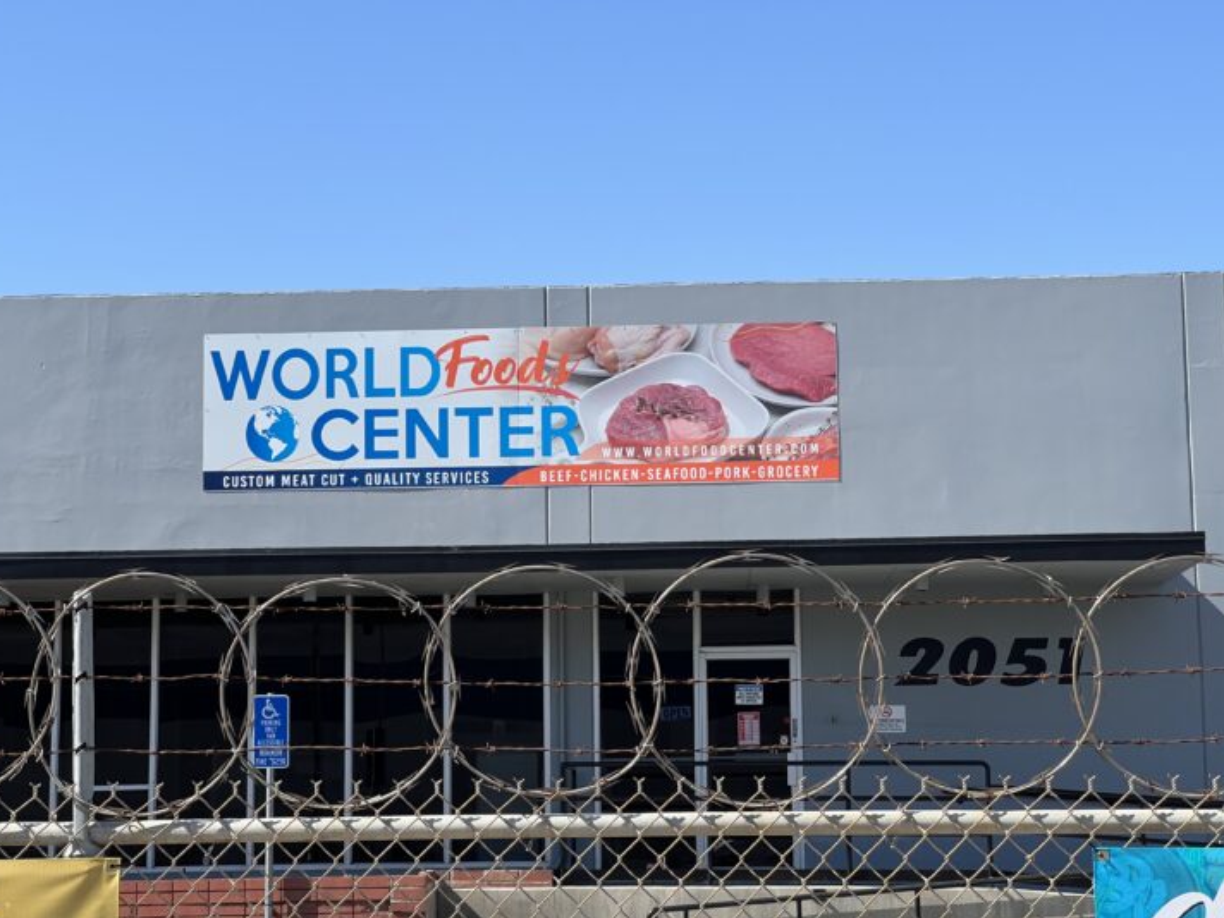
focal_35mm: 83
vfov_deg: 17.8
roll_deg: -0.2
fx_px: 2935
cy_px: 426
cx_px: 581
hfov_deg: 23.6
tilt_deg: +8.1
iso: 32
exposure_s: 1/576
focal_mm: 9
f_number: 2.8
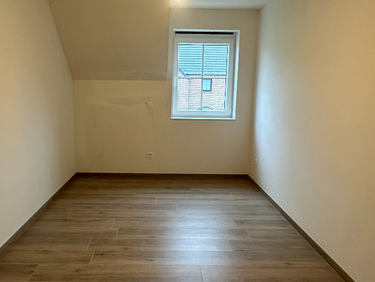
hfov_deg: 63.2
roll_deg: -0.3
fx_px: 303
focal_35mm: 28
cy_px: 142
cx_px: 162
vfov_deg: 49.7
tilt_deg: -6.2
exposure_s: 1/50
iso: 200
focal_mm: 2.22
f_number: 2.2
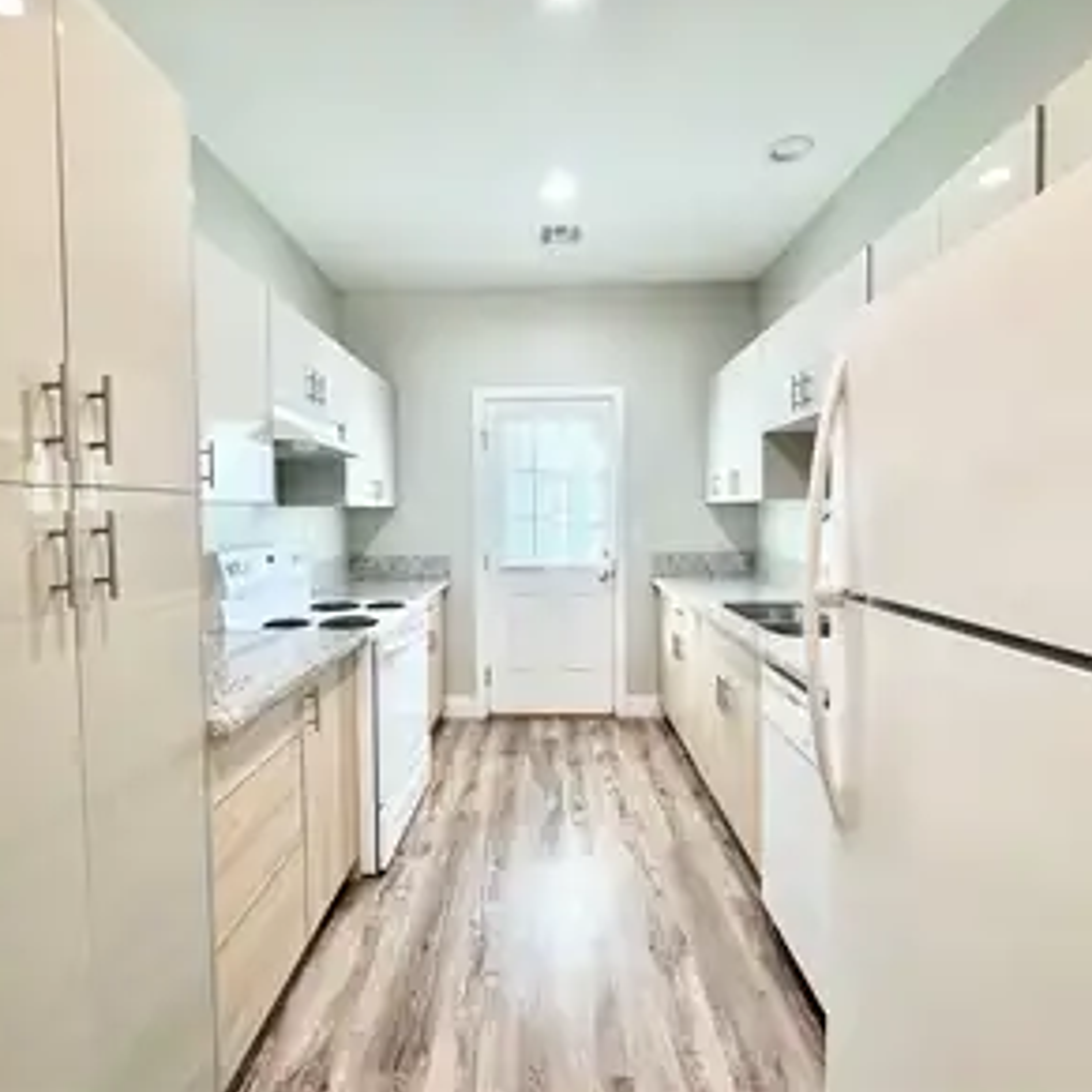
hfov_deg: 83.9
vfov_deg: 84.0
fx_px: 607
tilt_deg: -2.8
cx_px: 529
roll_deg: +1.1
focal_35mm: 17
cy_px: 533
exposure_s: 1/120
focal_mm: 2.22
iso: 125
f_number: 2.2
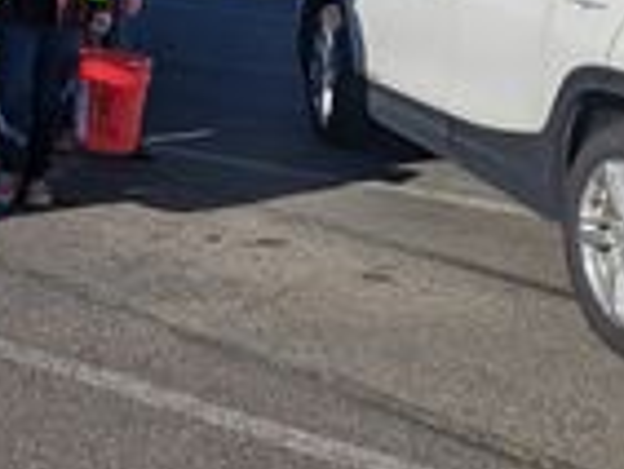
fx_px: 1227
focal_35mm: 68
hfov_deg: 24.1
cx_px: -239
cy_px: -104
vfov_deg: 20.2
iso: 49
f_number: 1.85
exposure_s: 1/3333
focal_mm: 6.81
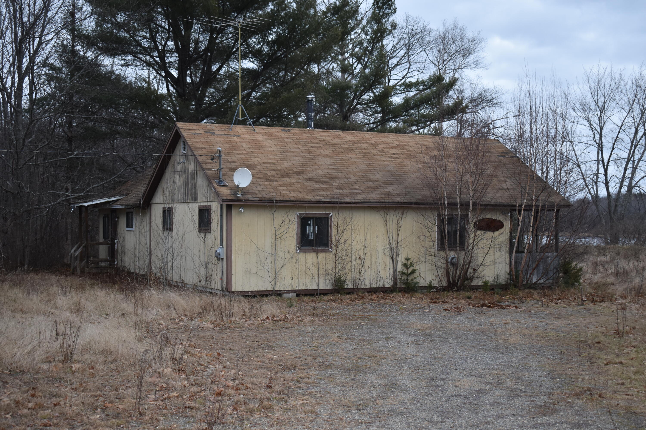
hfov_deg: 37.9
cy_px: 215
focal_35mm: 52
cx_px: 323
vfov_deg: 25.8
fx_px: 942
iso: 450
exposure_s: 1/200
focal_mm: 35
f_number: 5
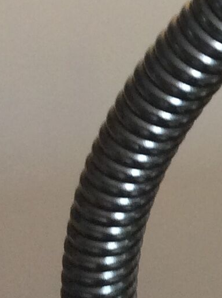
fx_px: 1380
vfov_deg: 12.2
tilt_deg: -27.0
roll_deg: -1.1
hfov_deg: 8.6
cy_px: 33
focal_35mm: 161
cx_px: 480
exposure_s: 1/25
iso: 64
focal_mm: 3.3
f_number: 2.4
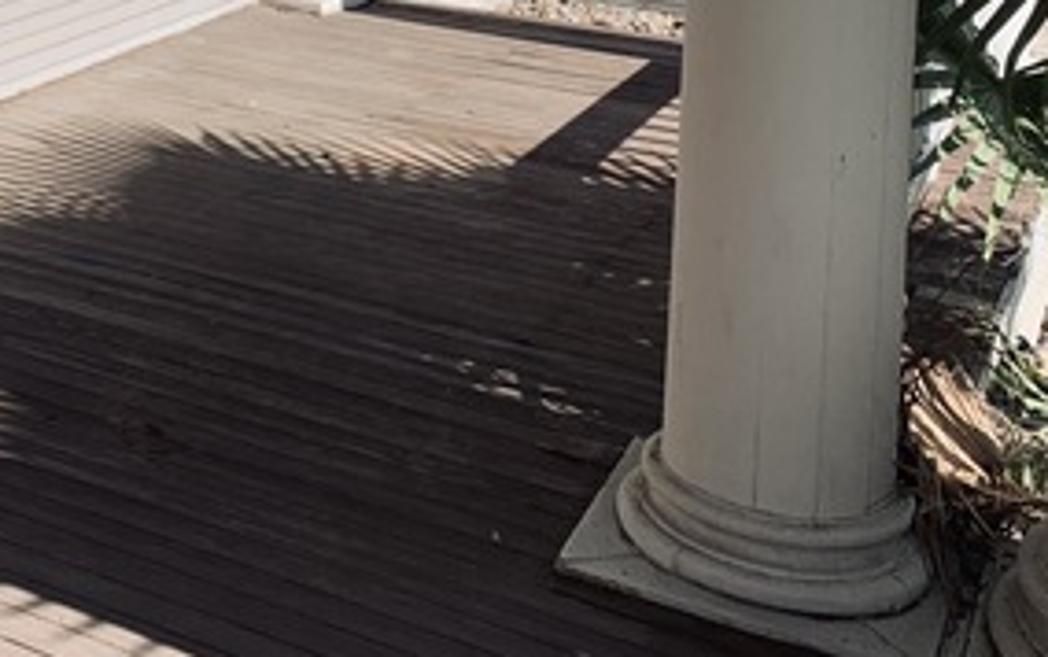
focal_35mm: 62
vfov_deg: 19.6
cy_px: -151
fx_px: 1772
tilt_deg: -6.9
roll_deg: -0.7
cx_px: 63
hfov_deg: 31.1
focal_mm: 4.25
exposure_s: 1/1447
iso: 25
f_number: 1.8
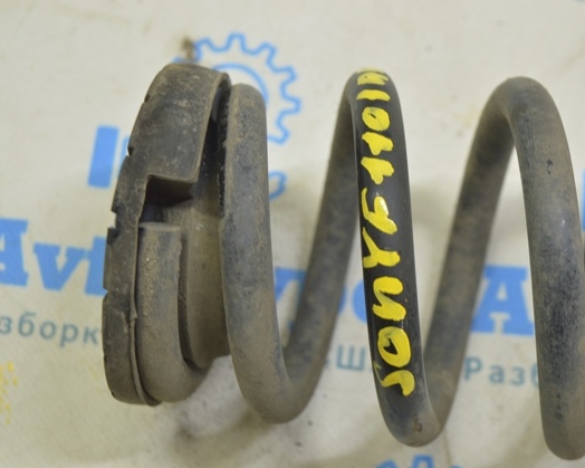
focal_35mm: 79
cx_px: 319
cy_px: 236
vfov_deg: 19.4
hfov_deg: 24.1
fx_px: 1368
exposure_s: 1/20
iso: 400
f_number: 5.6
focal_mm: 46
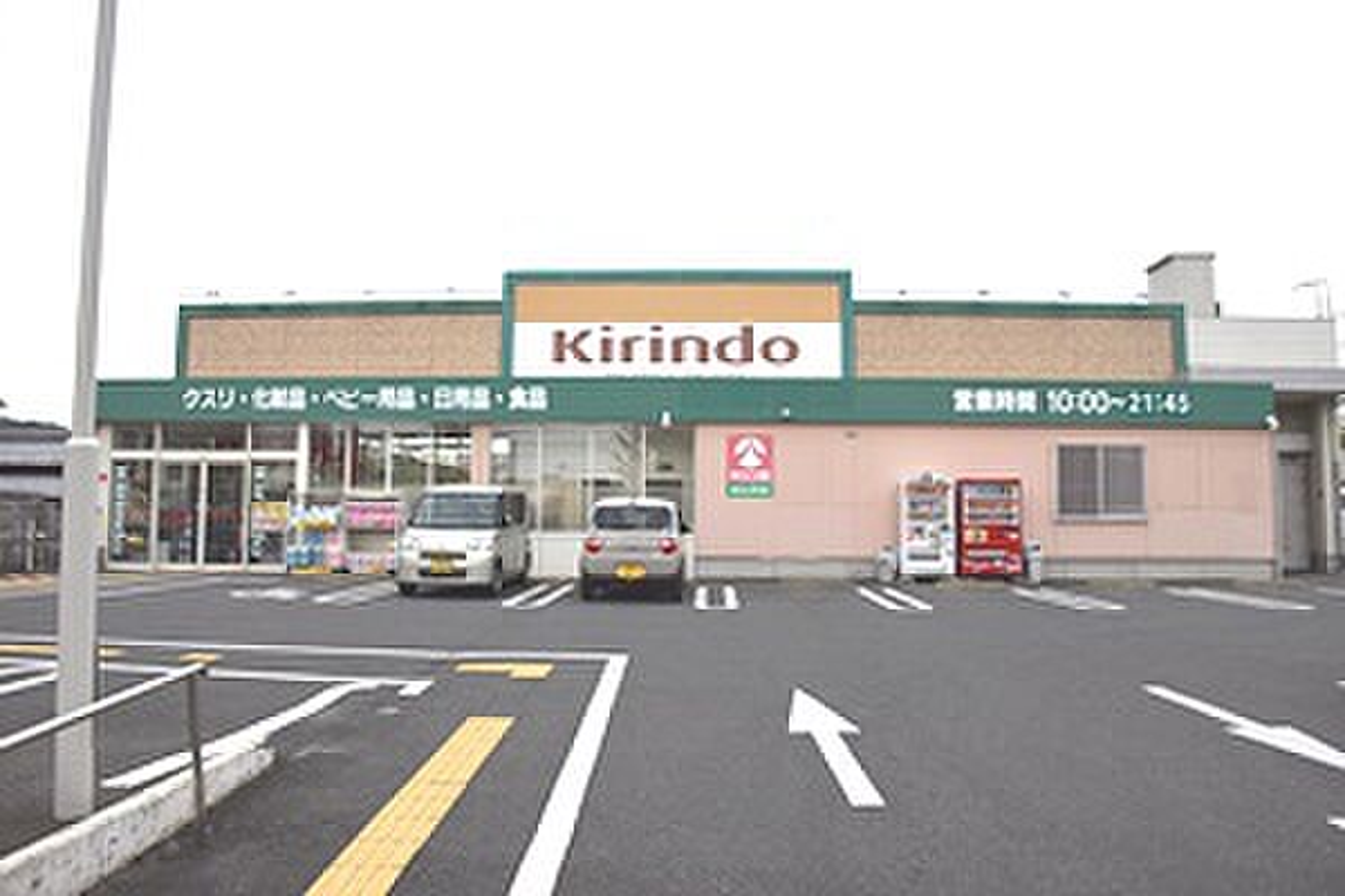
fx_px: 1009
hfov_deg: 67.4
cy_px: 448
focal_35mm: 27
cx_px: 672
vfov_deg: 47.9
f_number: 6.3
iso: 100
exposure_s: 1/160
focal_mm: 18
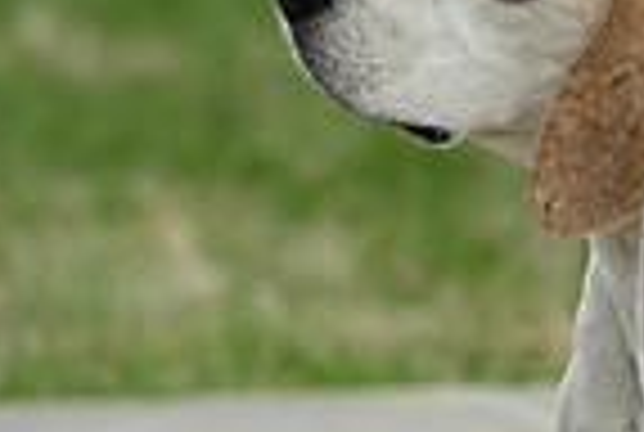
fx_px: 13068
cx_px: 1054
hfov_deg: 2.8
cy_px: 245
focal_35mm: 729
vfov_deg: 1.9
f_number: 4.5
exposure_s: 1/1250
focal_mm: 180
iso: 280
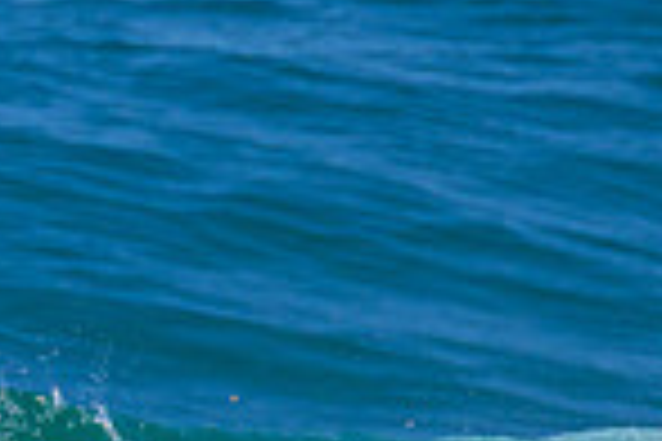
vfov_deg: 0.4
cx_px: -292
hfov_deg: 0.5
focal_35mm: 3885
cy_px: 563
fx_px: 71435
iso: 800
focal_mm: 800
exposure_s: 1/2000
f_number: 11
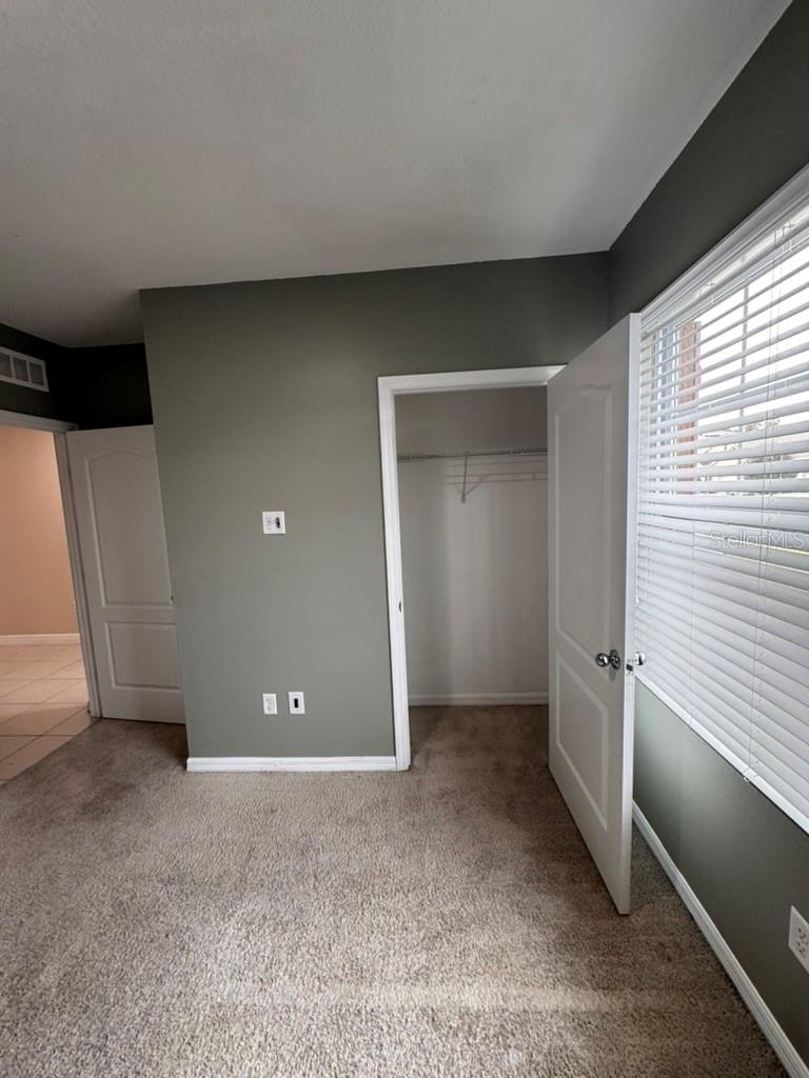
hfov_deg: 85.7
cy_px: 539
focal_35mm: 14
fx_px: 436
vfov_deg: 102.1
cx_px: 404
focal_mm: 2.22
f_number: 2.2
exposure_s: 1/60
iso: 200
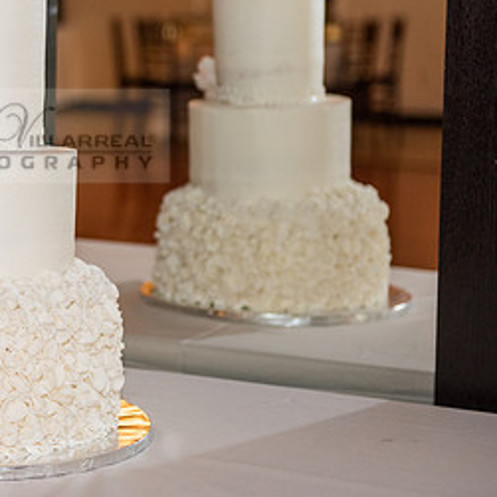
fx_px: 1852
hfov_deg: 15.0
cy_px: 136
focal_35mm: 114
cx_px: 2
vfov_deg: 15.2
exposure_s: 1/200
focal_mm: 58
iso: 1000
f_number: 2.8
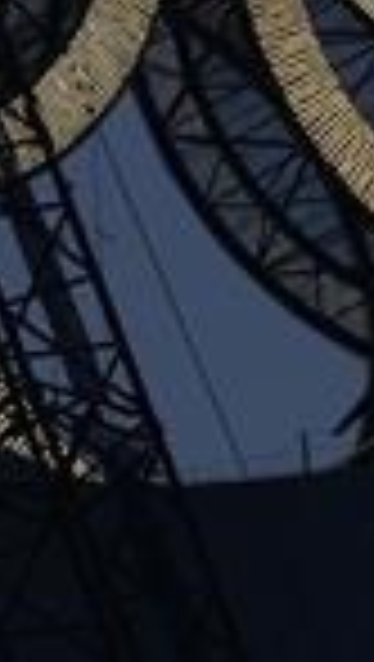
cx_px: -90
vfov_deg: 1.6
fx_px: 24401
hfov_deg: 0.9
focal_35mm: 1388
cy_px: -16
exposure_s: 1/100
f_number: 5.6
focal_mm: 200
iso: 400
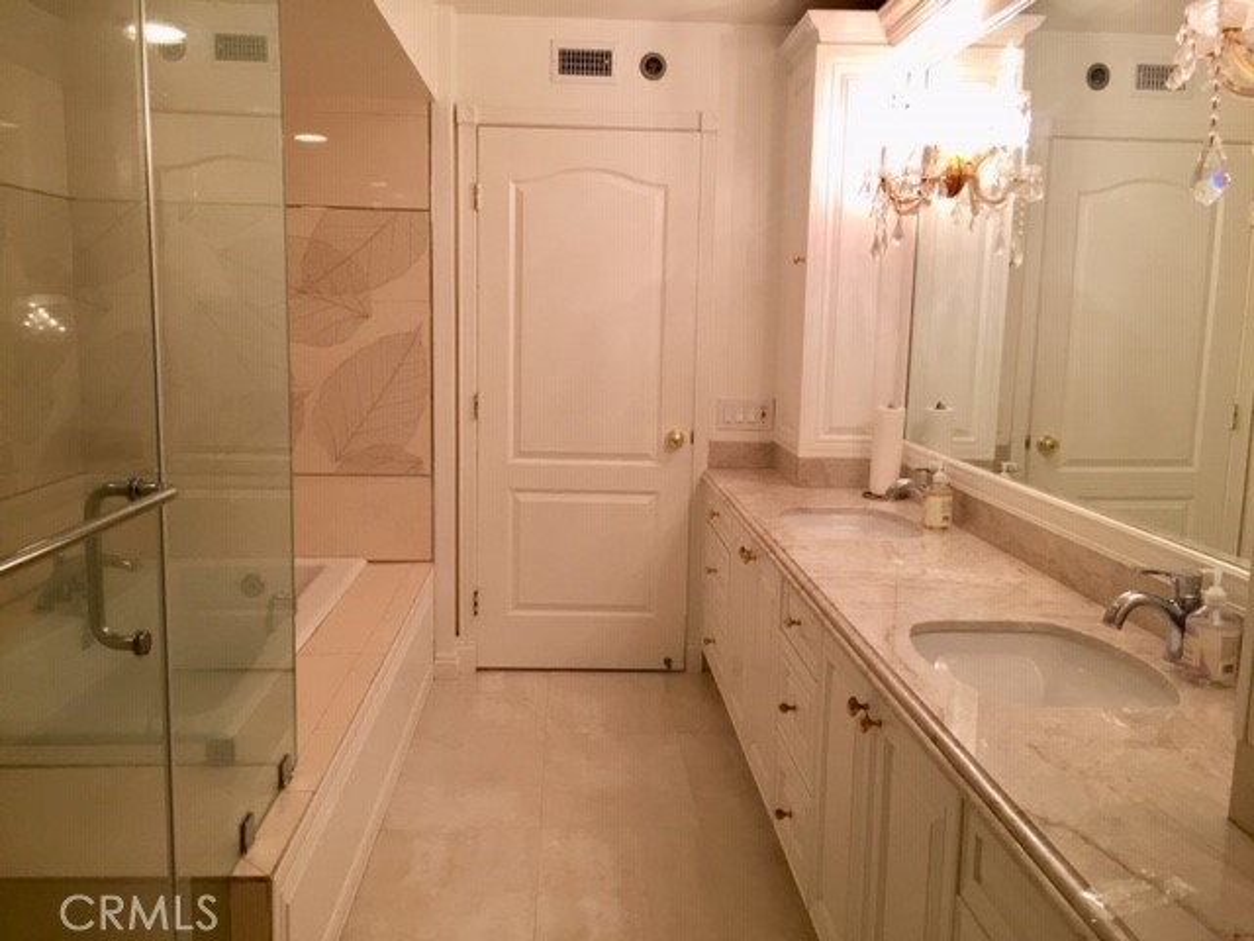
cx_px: 627
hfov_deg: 61.7
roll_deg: -1.7
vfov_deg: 48.2
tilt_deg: -7.0
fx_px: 1051
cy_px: 470
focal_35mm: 29
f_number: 2.2
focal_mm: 4.15
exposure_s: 1/30
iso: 32
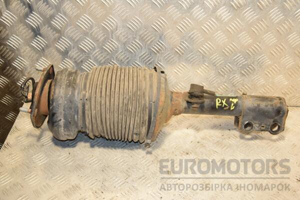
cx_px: 150
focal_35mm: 42
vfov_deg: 31.9
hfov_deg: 46.4
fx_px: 350
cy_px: 100
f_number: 5
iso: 800
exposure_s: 1/200
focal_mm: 28
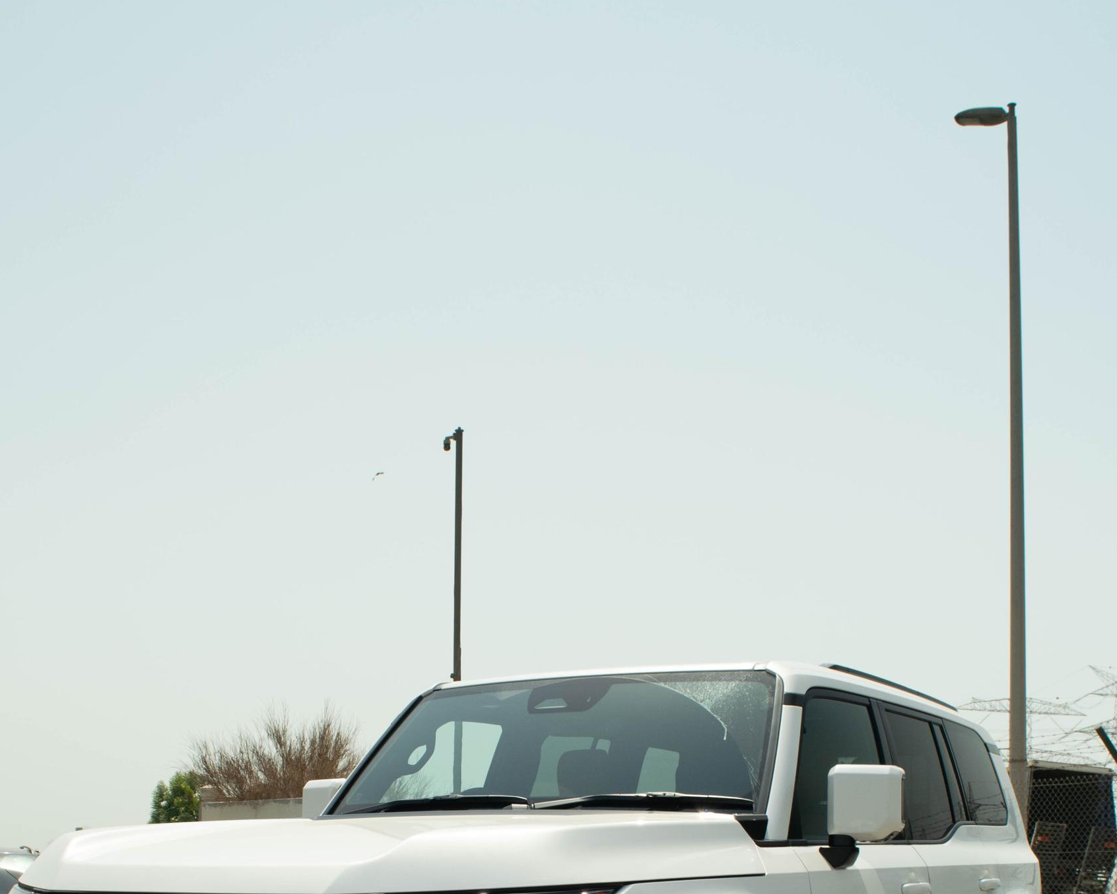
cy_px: 891
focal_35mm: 46
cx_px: 514
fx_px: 1521
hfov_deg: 40.3
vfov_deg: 30.5
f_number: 9
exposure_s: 1/320
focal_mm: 18
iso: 200
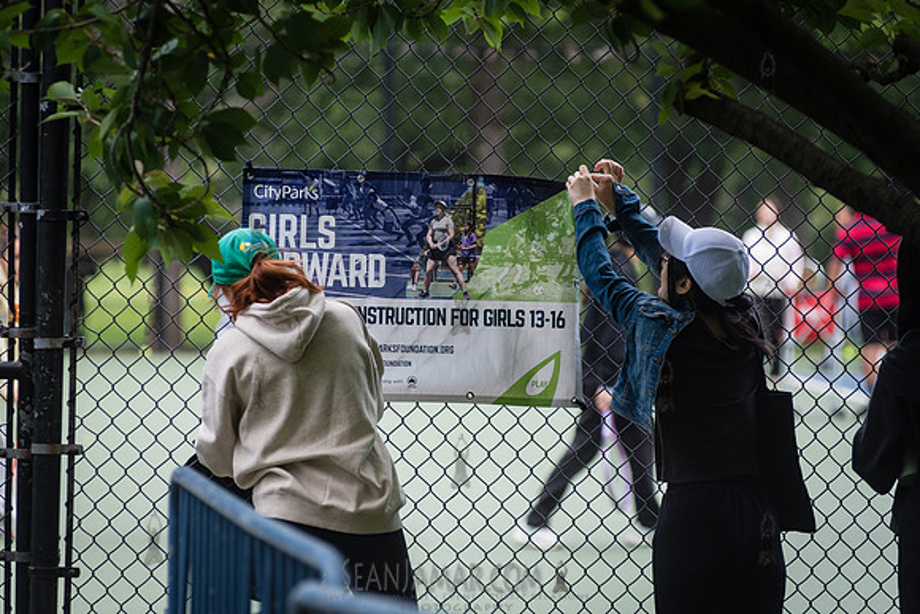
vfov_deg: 7.4
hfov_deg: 11.1
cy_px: 307
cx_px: 460
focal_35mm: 186
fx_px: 4755
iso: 400
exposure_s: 1/1000
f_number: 4
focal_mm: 185
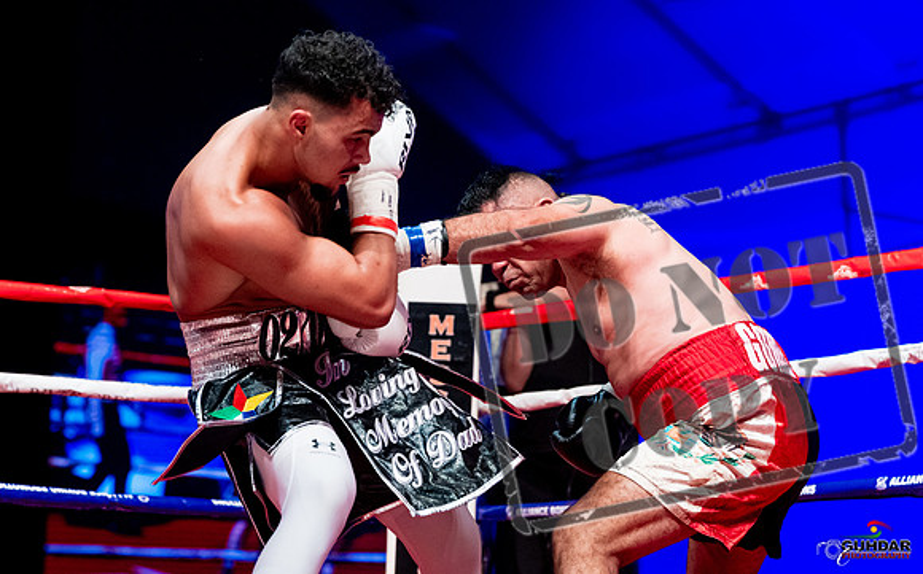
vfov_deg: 12.3
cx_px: 560
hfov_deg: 19.7
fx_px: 2654
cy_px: 119
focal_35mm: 106
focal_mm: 70
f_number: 2.8
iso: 4000
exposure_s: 1/1000
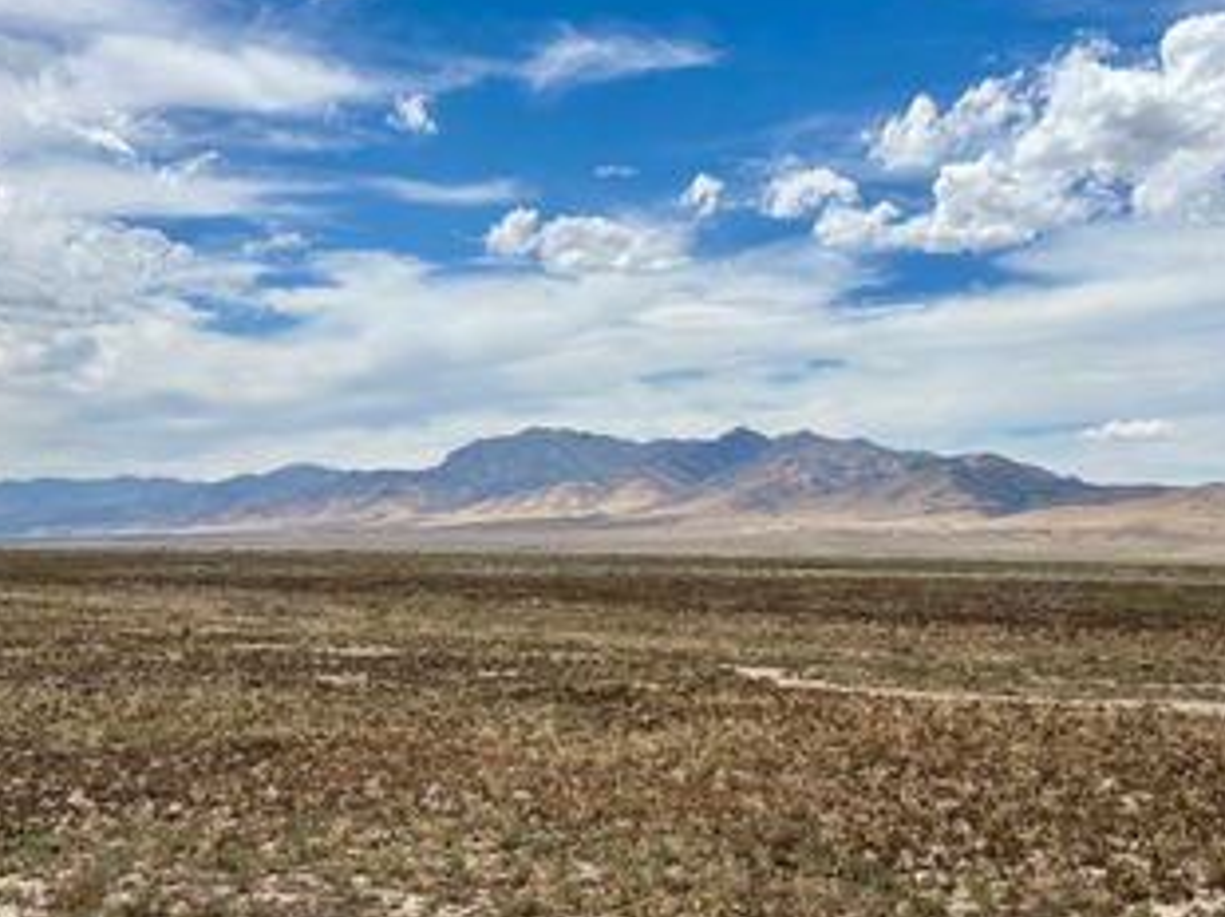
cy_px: 496
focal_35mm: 42
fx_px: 1485
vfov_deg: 34.3
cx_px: 775
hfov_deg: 44.4
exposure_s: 1/7194
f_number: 1.6
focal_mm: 5.96
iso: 50
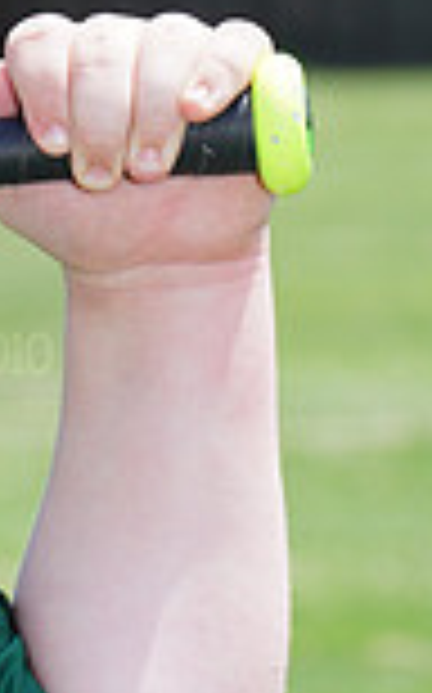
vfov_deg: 3.4
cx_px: -801
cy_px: 268
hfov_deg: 2.1
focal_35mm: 622
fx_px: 11739
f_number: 10
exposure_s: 1/200
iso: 200
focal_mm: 162
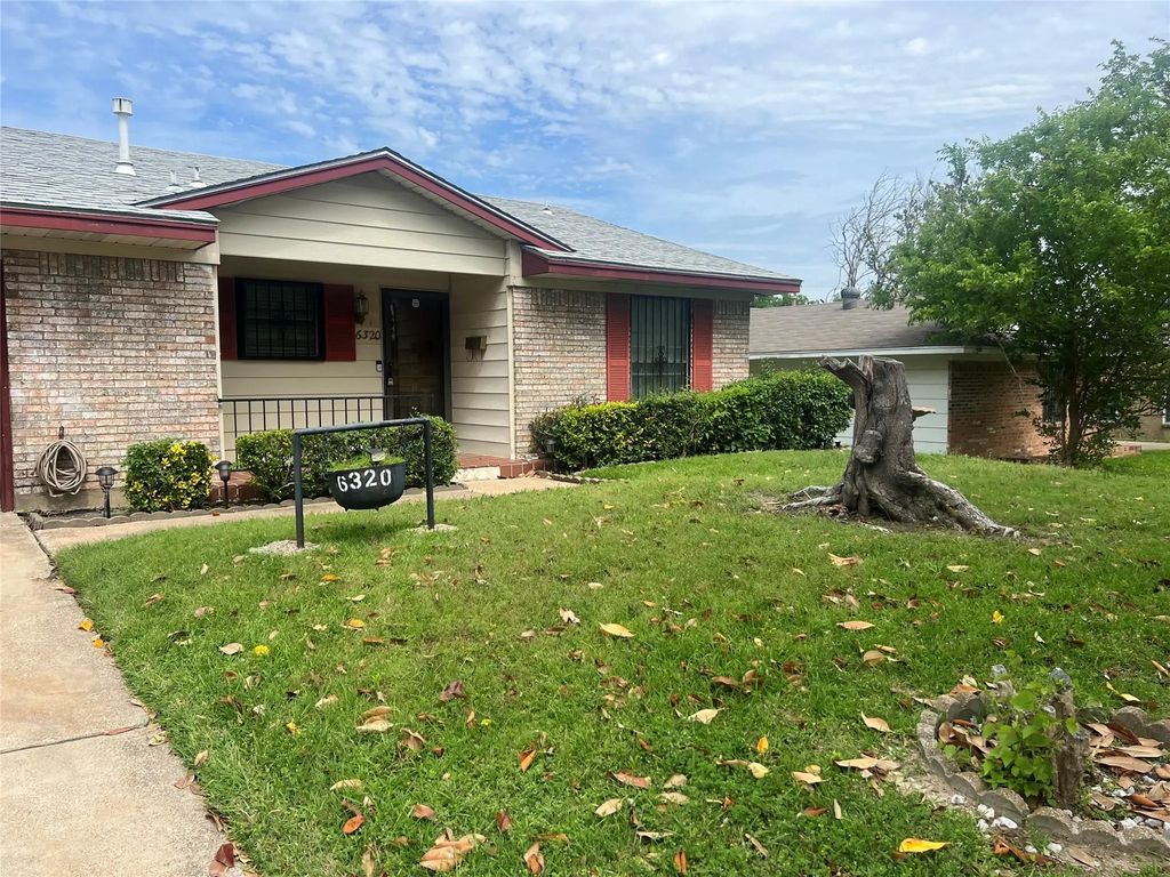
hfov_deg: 67.3
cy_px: 438
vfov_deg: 53.1
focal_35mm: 26
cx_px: 585
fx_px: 879
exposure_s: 1/3165
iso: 50
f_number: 1.5
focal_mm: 5.7
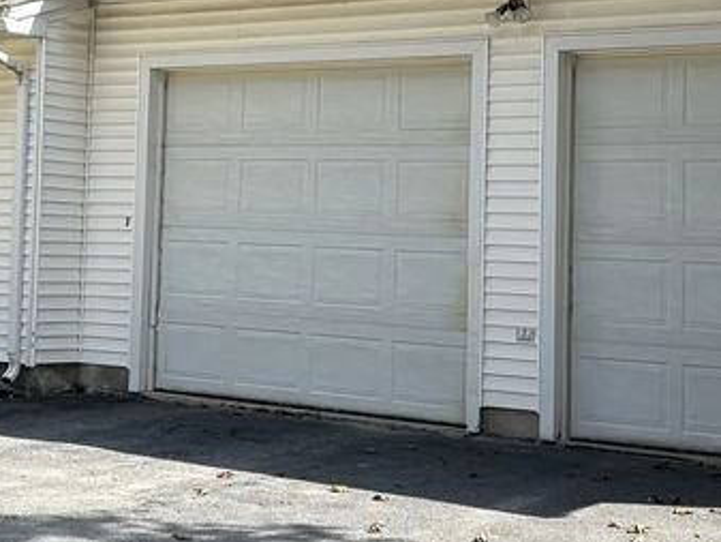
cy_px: 129
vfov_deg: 18.5
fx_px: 1646
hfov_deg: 24.5
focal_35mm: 79
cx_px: 220
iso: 64
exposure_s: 1/687
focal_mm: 5.96
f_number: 1.6
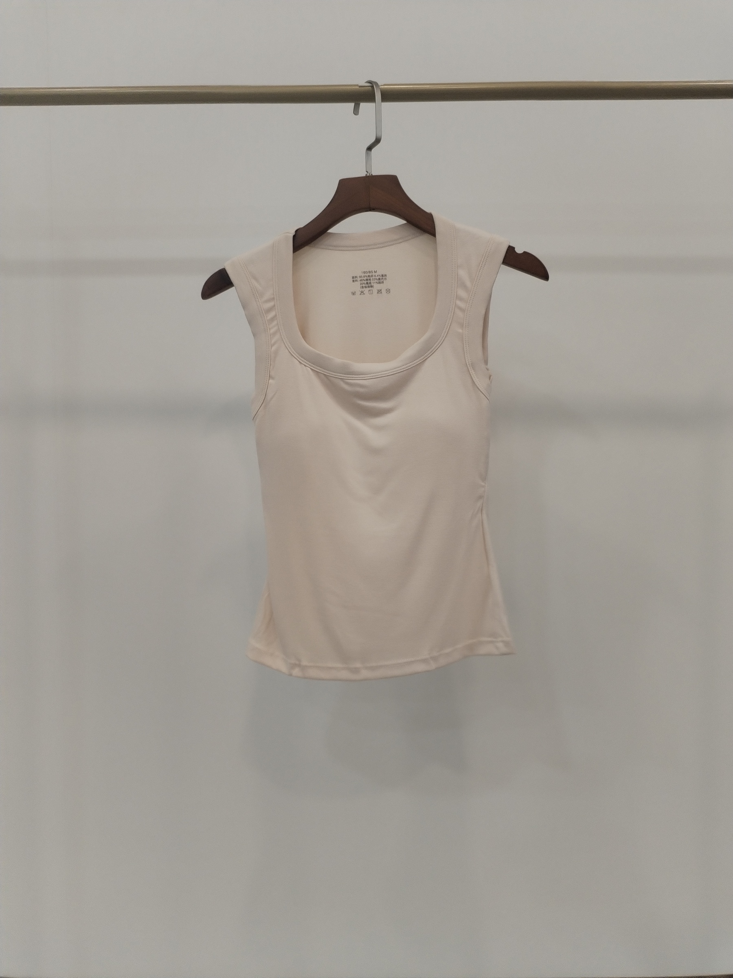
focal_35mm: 29
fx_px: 819
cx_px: 366
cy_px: 489
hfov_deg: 48.2
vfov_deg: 61.7
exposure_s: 1/120
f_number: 1.8
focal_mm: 4.75
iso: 297
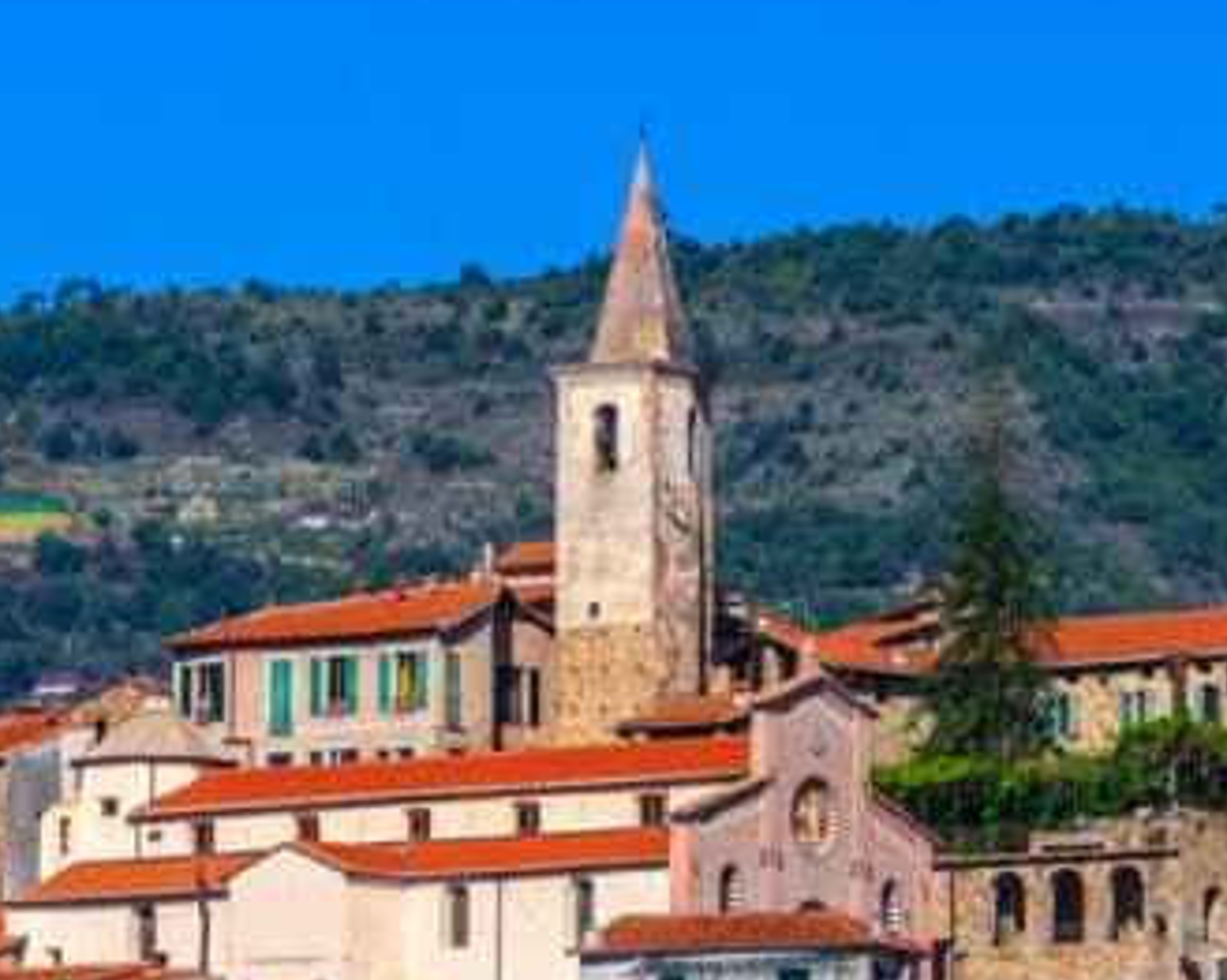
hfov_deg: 5.4
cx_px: 879
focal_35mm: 361
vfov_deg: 4.3
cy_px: 1203
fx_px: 13102
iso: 200
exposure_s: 1/320
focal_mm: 82
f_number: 8
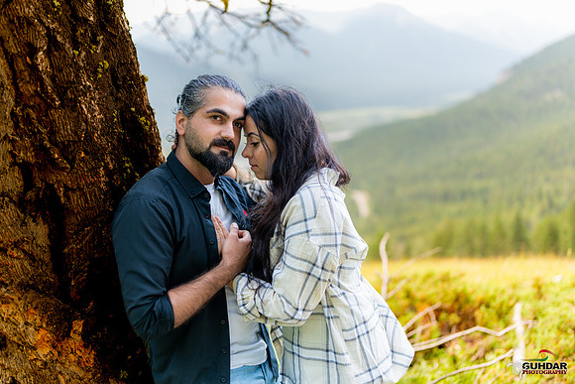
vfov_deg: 37.9
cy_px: 192
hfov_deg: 54.4
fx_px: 559
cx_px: 288
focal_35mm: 35
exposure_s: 1/2000
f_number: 1.2
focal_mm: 35
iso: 200
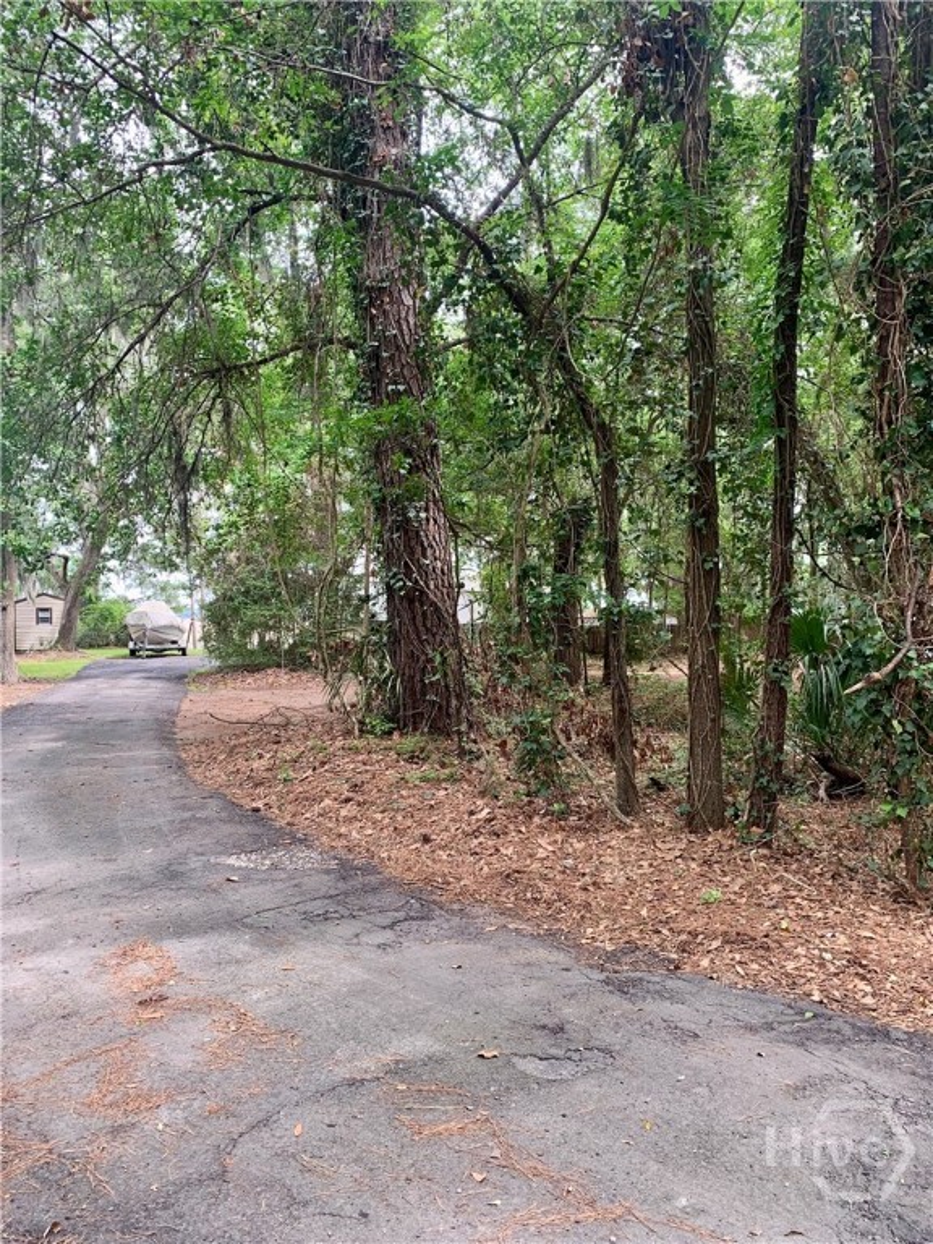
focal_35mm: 26
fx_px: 934
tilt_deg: +0.6
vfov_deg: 67.3
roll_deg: +0.8
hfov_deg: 53.1
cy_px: 622
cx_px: 466
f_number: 1.8
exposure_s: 1/121
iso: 40
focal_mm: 4.25
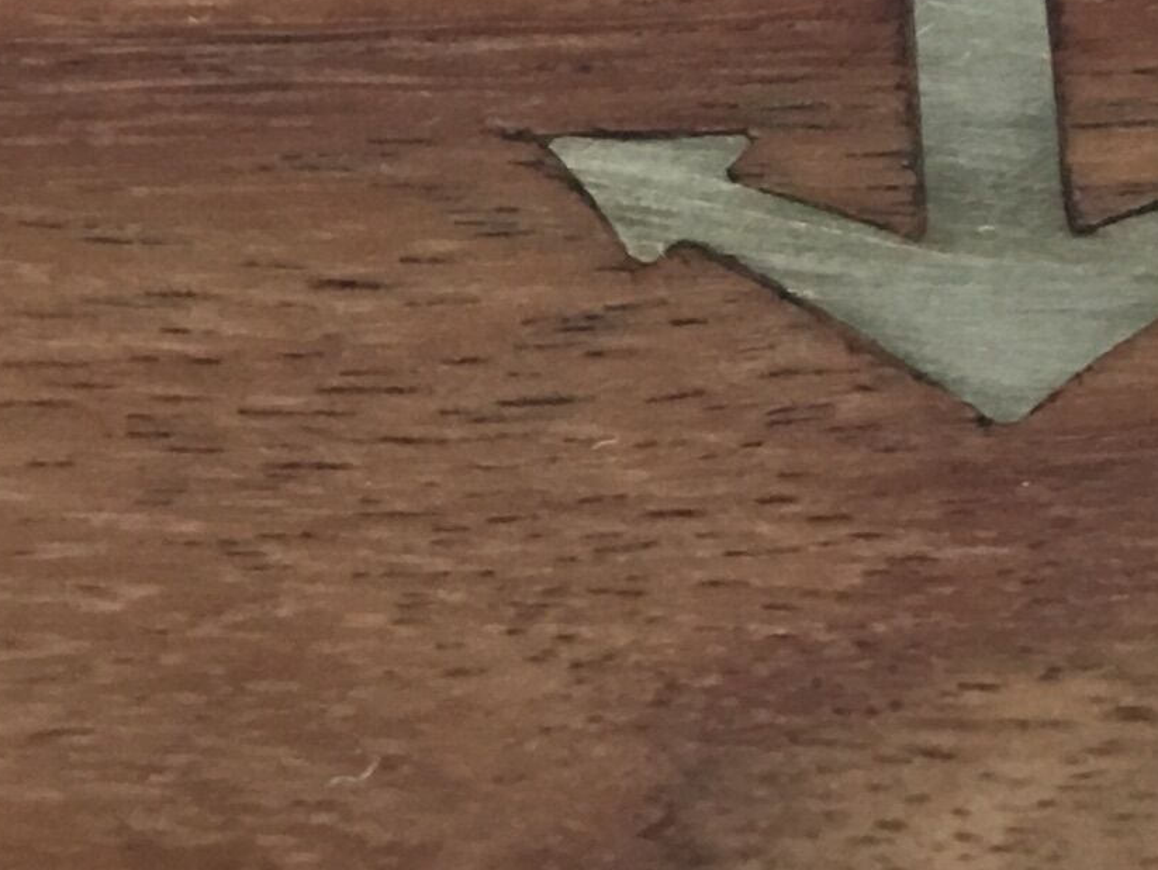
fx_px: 4752
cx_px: 972
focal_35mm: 142
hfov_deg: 13.8
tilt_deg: -51.1
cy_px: 600
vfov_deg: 10.4
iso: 80
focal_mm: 4.15
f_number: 2.2
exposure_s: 1/17
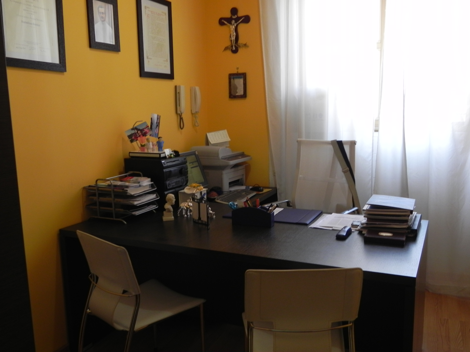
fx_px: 448
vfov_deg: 42.9
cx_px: 235
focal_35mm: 33
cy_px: 176
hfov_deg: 55.4
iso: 204
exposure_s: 1/30
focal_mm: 5.9
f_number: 2.8
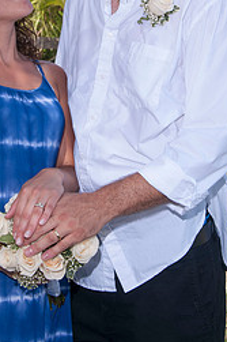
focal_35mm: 94
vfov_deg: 21.4
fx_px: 890
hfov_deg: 14.5
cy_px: 67
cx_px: 80
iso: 100
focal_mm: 35
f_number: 8
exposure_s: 1/250
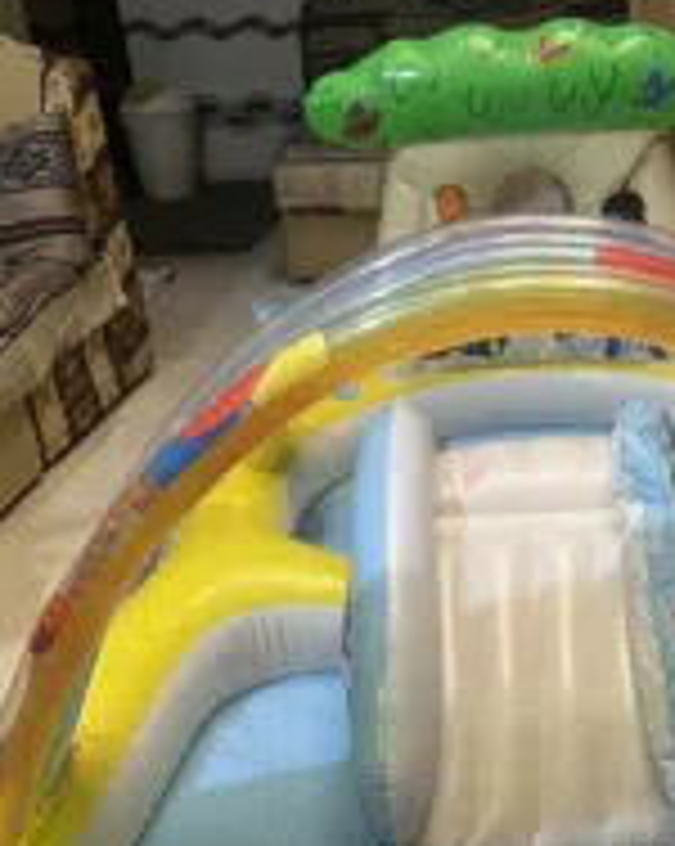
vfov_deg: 34.2
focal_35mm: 54
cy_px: 616
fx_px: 1351
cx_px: 567
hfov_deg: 27.3
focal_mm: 5.7
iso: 200
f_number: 1.5
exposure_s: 1/60
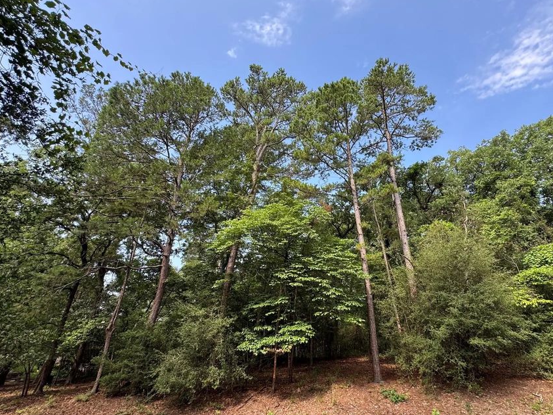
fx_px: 272
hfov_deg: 90.8
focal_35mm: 17
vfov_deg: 74.7
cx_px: 301
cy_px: 202
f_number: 2.2
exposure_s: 1/252
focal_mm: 2.22
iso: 40
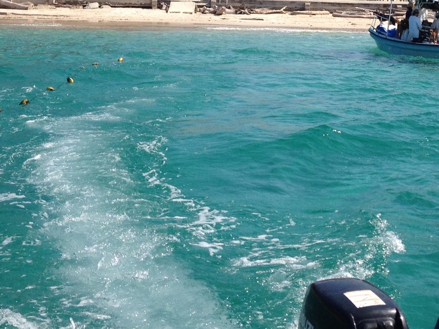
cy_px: 37
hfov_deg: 23.6
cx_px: 374
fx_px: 1028
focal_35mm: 81
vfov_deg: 18.0
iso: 50
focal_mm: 4.28
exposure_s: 1/2045
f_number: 2.4
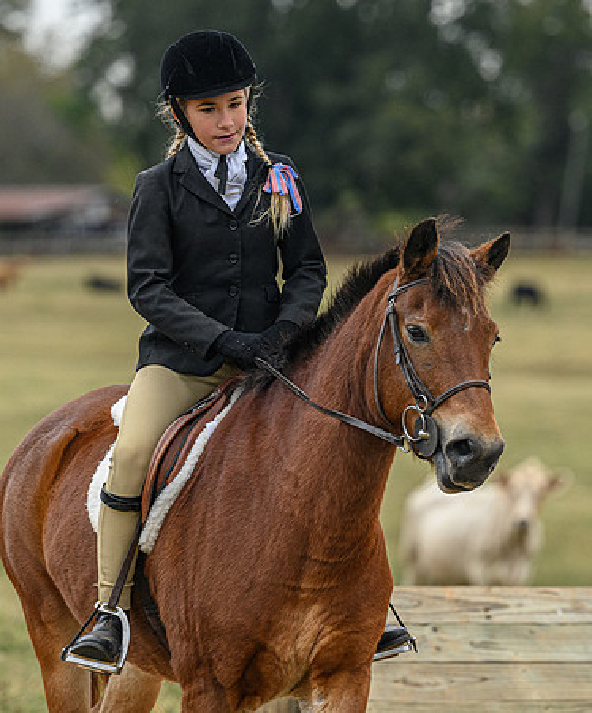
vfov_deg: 5.9
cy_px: 436
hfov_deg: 4.9
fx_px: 6921
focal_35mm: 323
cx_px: 350
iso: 500
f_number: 3.5
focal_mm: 175
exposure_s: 1/800
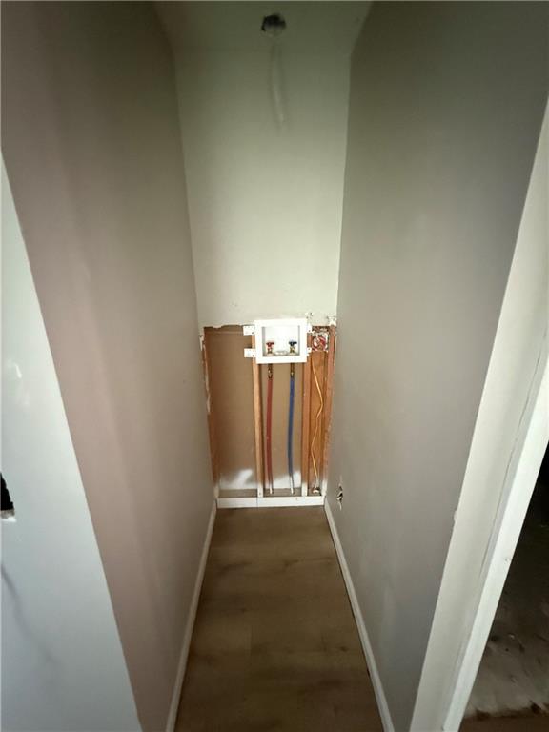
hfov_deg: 85.7
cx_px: 274
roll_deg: +1.3
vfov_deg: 102.1
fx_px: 296
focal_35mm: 14
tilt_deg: -17.9
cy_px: 366
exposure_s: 1/42
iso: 1250
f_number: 2.2
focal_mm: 2.22
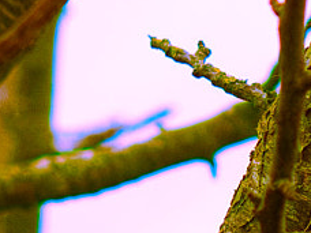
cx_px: 258
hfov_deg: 3.2
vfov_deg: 2.4
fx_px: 5489
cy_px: 377
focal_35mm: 611
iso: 200
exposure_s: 1/640
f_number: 2.8
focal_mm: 40
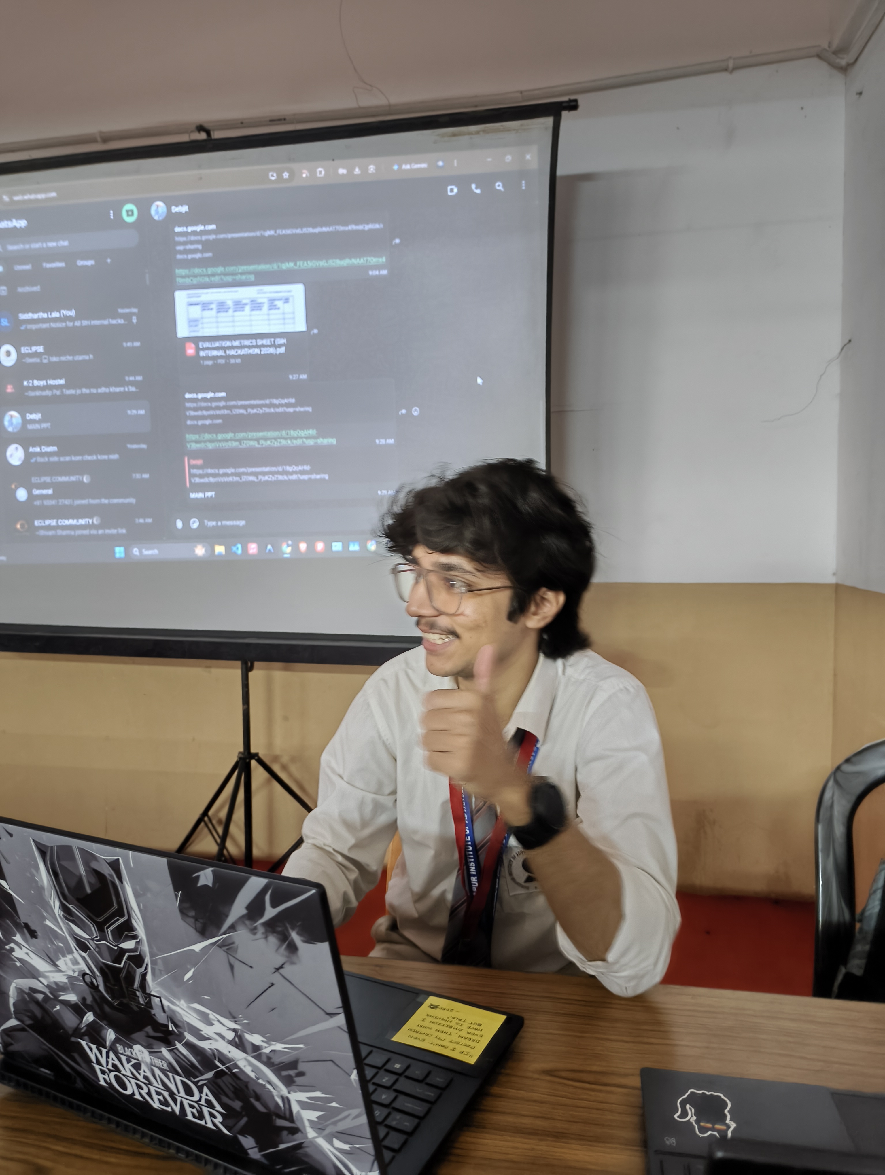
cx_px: 442
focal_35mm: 24
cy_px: 588
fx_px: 816
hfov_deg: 56.9
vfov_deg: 71.5
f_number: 1.87
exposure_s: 1/14.3
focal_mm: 5.56
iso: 1525
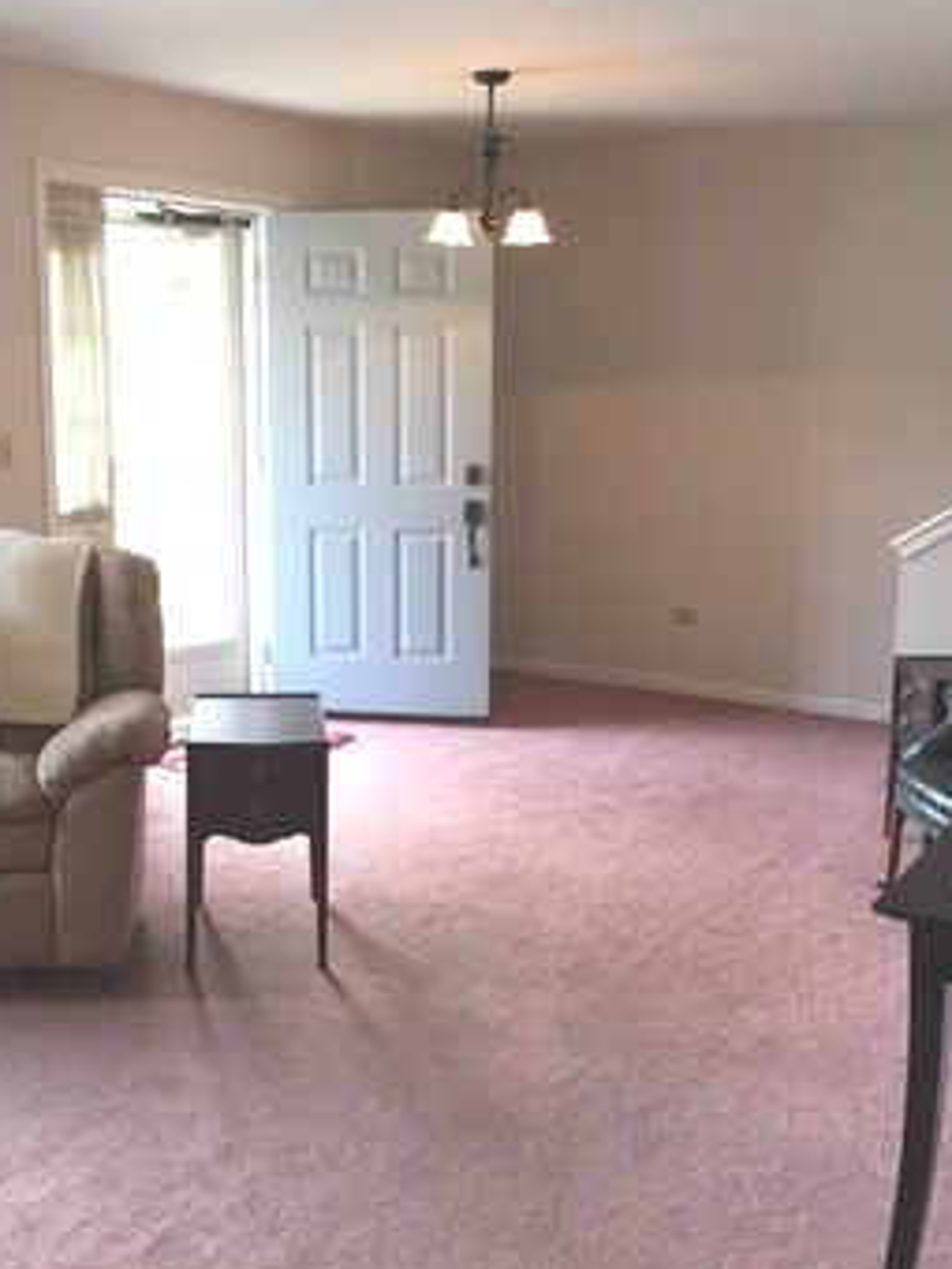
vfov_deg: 45.8
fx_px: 1503
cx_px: 414
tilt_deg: -9.9
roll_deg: +0.6
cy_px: 634
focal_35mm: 41
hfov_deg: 35.1
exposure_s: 1/33
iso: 50
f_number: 2.2
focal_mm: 4.15
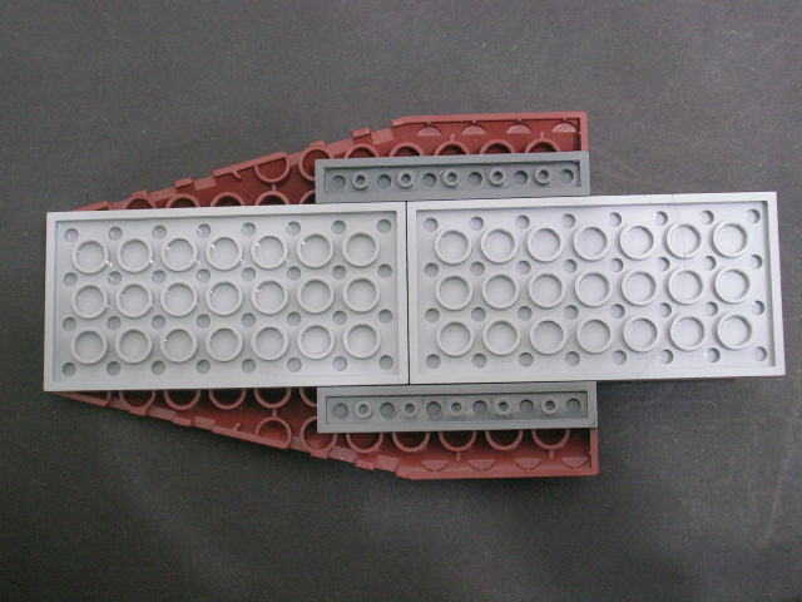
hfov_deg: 26.7
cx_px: 401
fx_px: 1691
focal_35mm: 73
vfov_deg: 20.2
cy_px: 301
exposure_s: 1/2.9
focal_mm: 11.1
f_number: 3.8
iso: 200
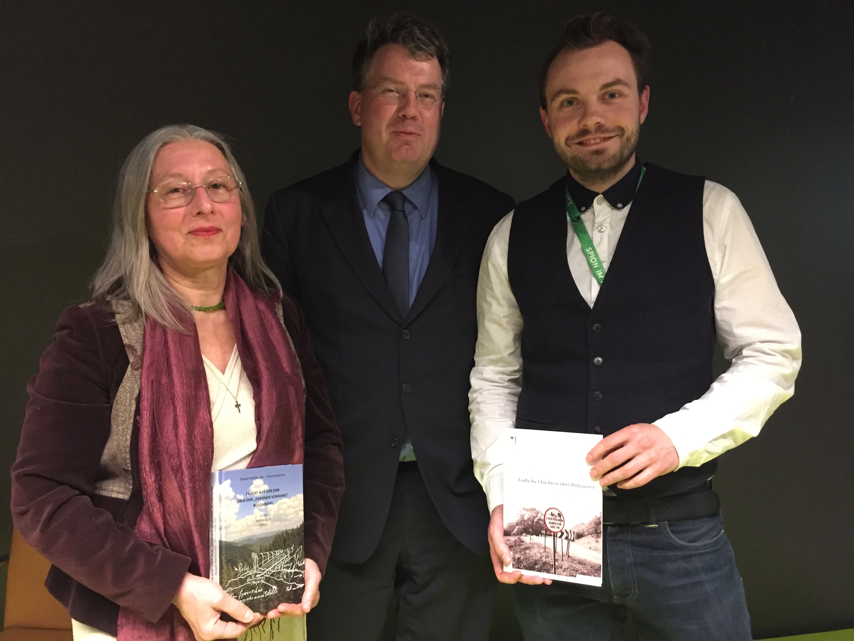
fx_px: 715
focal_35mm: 29
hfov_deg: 61.7
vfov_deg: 48.2
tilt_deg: -1.2
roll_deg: -0.1
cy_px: 320
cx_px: 427
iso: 400
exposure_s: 1/17
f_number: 2.2
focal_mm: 4.15
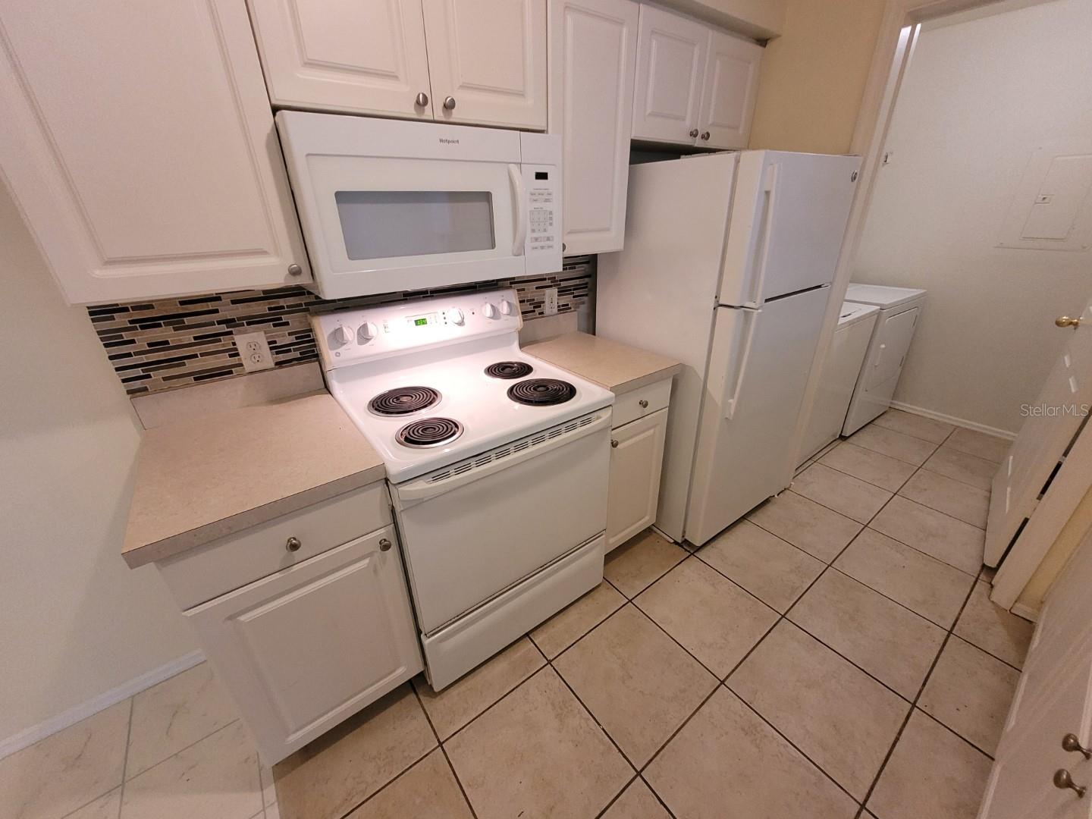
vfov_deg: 89.9
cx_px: 546
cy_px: 410
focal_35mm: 13
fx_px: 410
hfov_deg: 106.2
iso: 400
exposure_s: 1/40
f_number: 2.2
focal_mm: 1.74
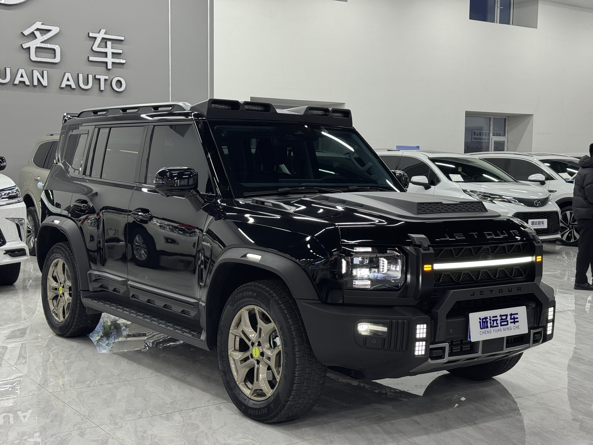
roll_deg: -0.7
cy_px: 222
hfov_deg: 39.7
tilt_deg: -5.1
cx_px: 296
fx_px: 822
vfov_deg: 30.3
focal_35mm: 48
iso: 125
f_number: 1.78
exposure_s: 1/100
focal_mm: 6.76
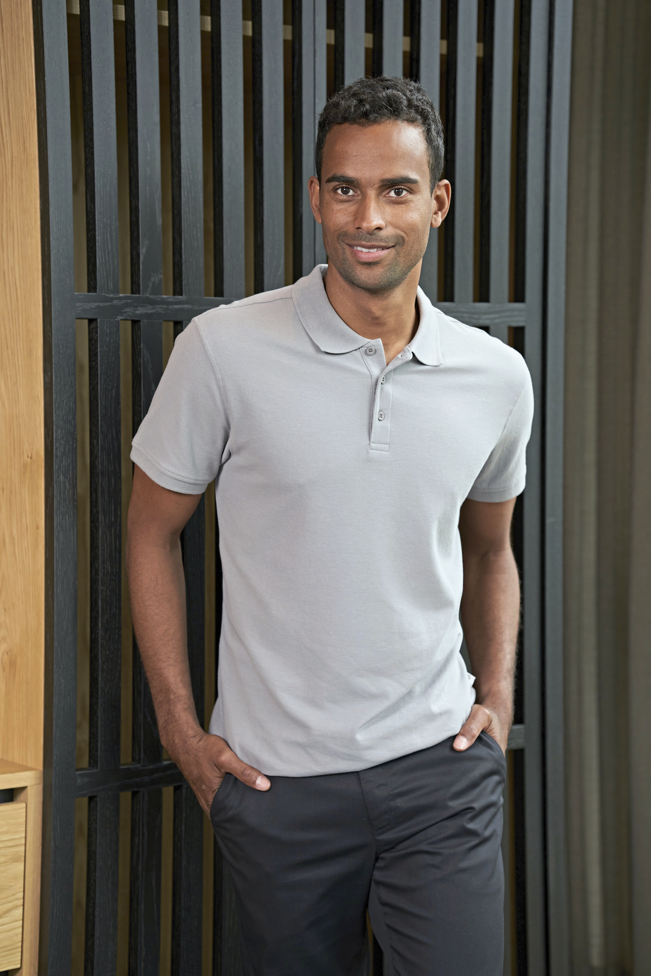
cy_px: 488
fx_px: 2305
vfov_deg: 23.9
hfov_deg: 16.1
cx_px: 326
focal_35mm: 85
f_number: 3.2
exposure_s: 1/200
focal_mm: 85
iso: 640
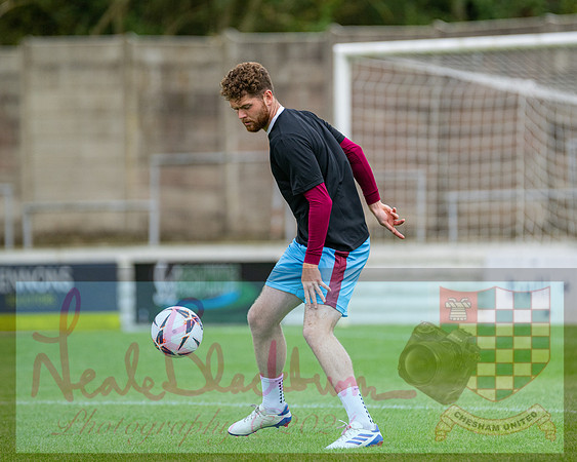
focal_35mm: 410
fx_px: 6997
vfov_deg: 3.8
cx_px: 360
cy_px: 193
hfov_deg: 4.7
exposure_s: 1/1600
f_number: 2.8
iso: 400
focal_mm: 300
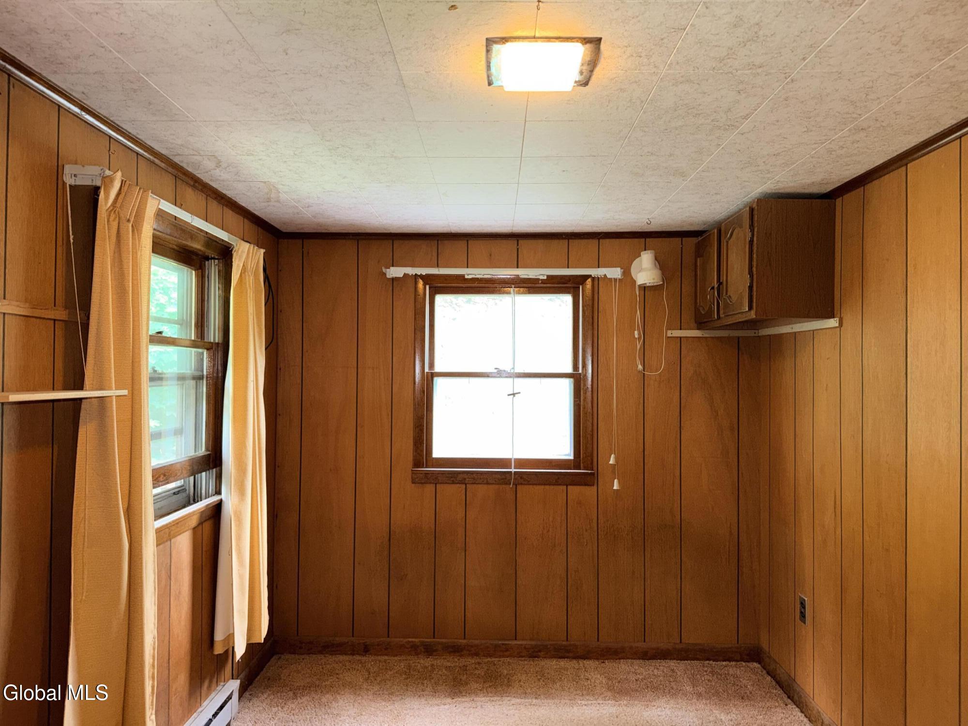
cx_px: 484
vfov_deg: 56.8
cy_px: 363
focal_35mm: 24
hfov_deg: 71.6
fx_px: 671
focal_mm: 6.76
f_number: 1.78
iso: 125
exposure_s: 1/17
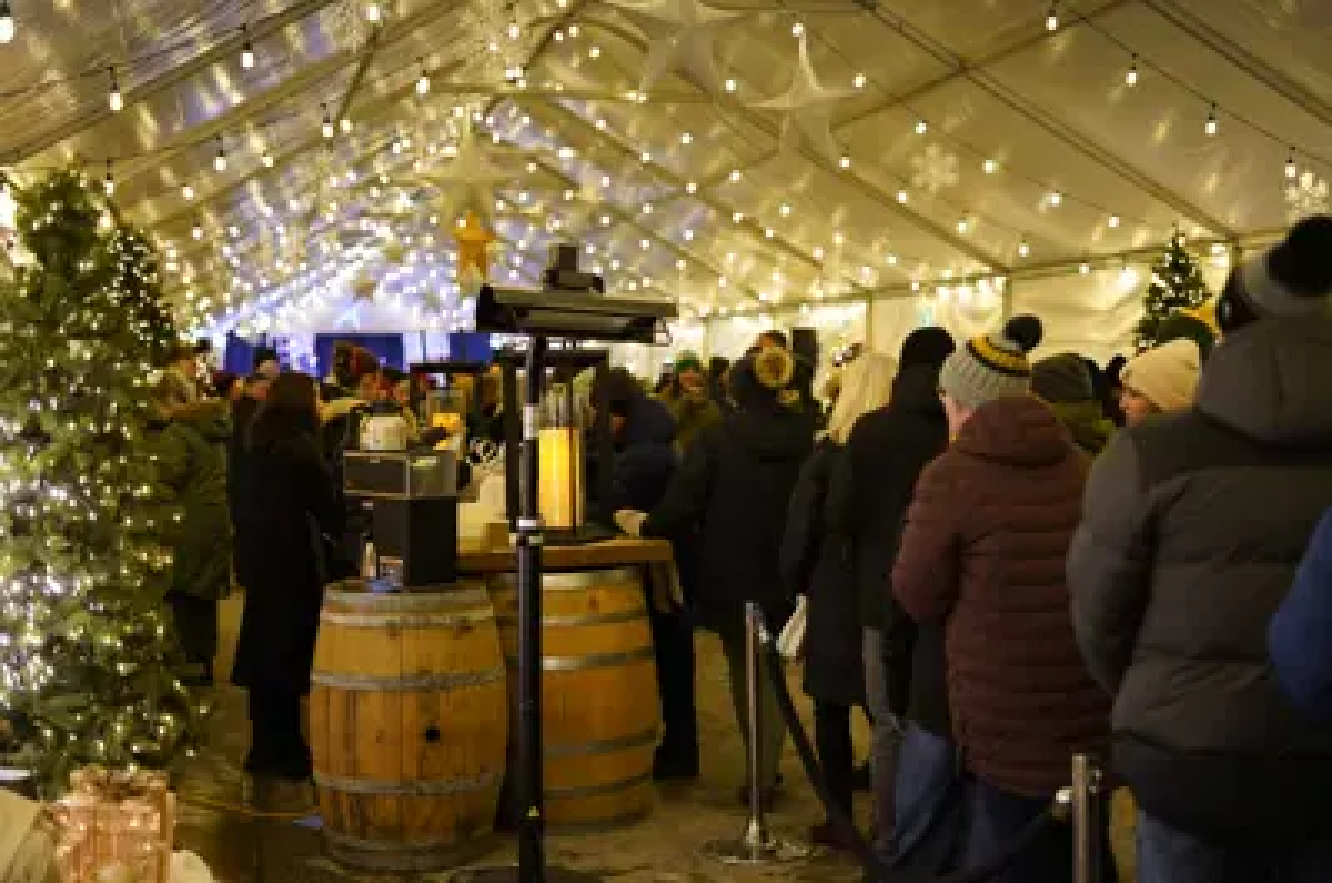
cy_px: 442
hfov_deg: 39.7
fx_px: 1846
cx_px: 666
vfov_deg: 26.9
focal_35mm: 50
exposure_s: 1/160
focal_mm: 50
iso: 3200
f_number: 2
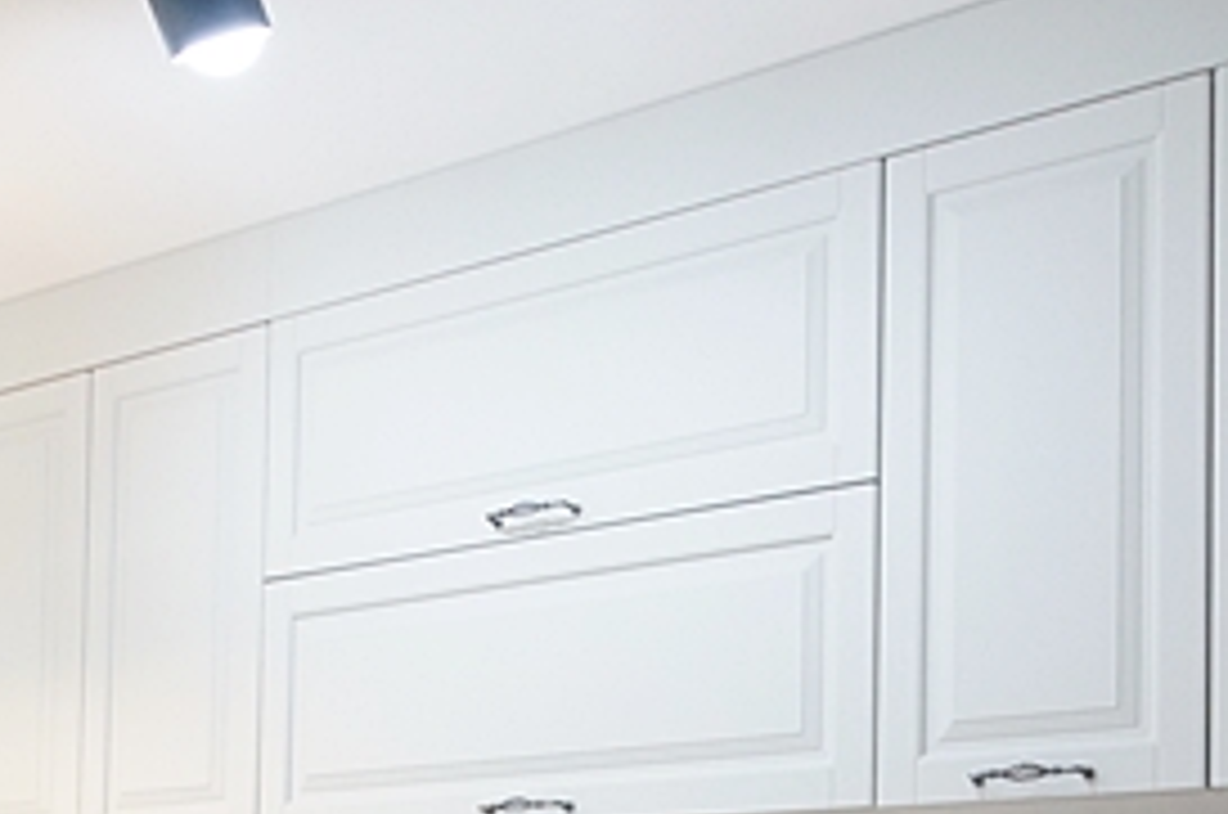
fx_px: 1498
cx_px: 756
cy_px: 940
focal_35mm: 44
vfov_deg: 27.3
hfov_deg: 44.3
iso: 800
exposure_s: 1/80
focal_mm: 10
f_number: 4
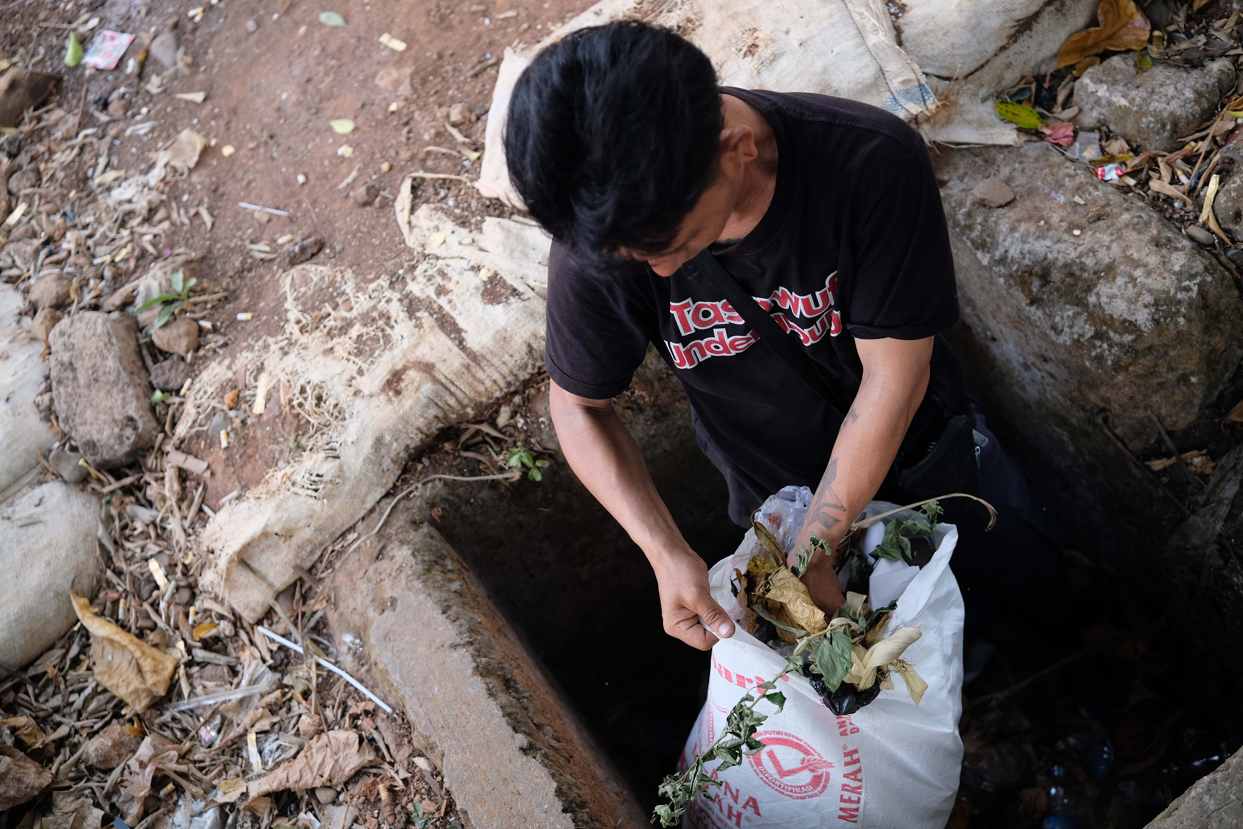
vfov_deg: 32.6
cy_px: 414
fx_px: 1416
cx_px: 622
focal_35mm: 41
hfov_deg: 47.4
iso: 400
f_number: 1.8
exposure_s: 1/125
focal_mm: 27
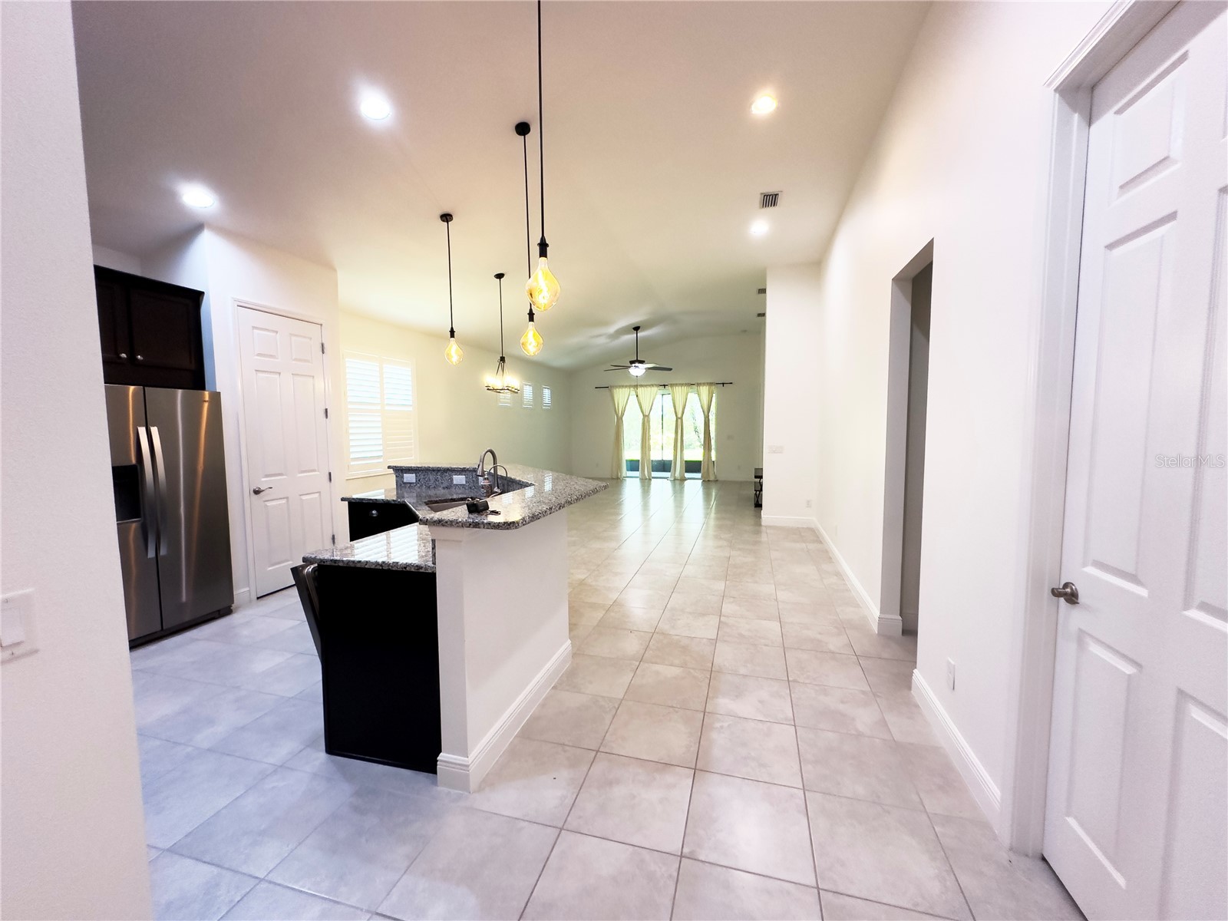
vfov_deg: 85.7
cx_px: 614
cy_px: 460
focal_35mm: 14
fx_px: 497
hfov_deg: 102.1
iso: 250
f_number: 2.2
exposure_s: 1/120
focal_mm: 2.22
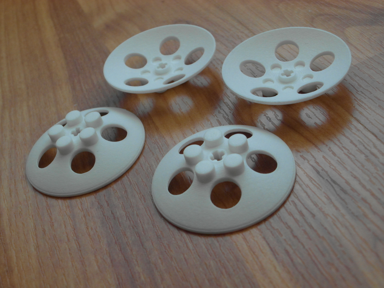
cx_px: 192
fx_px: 577
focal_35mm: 52
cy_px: 144
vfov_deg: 28.0
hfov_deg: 36.8
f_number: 3.4
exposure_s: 1/30
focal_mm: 9.2
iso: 400
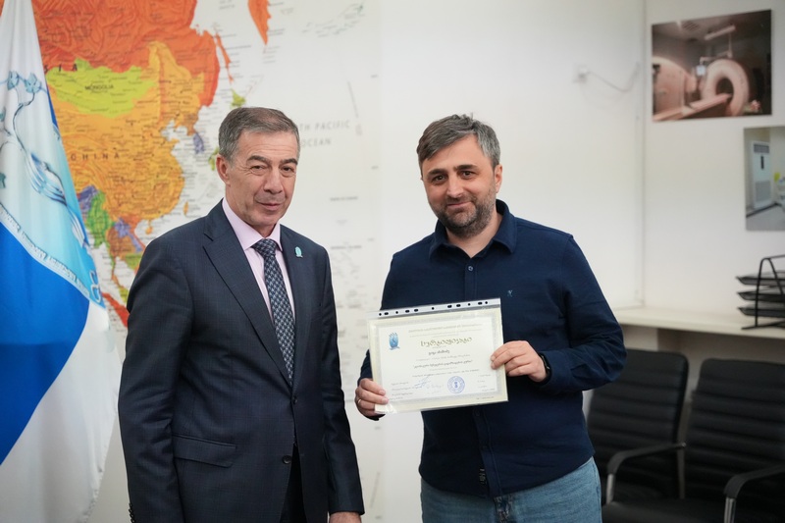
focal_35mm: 65
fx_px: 1417
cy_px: 262
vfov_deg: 20.9
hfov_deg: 31.0
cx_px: 392
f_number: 2.8
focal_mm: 65
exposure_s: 1/320
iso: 8000
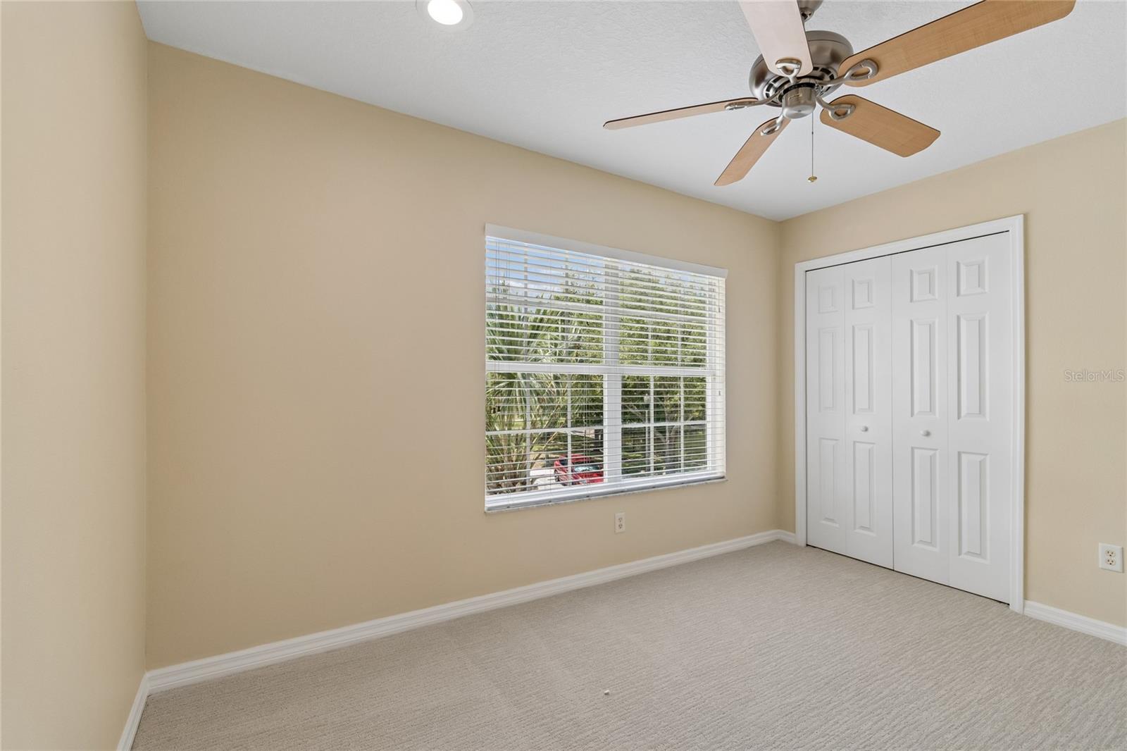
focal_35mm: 15
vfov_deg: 77.3
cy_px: 376
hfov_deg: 100.4
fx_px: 469
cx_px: 564
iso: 100
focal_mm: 10
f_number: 7.1
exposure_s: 1/80
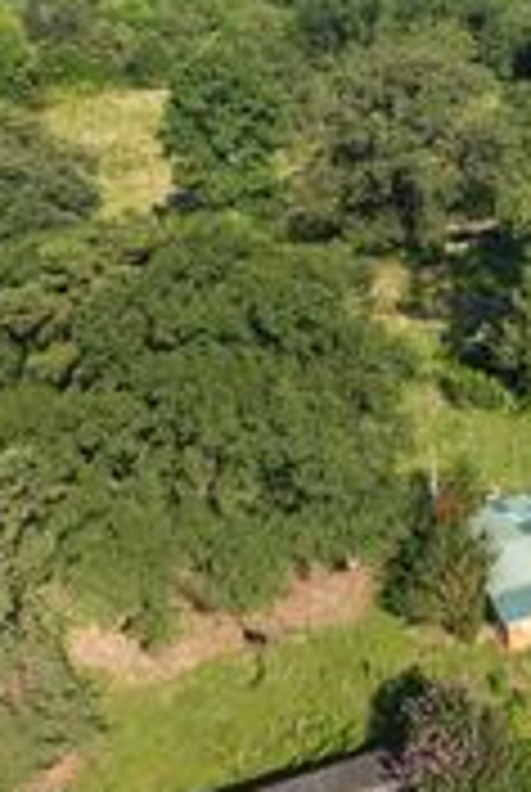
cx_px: 758
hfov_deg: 19.8
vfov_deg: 32.1
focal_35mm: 61
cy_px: 182
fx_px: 1344
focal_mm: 8.67
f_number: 1.8
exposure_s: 1/2500
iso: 170
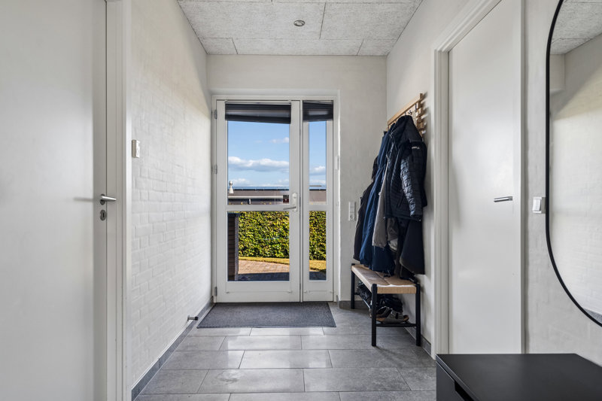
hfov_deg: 81.2
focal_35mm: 21
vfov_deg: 59.5
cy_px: 200
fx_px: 351
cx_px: 301
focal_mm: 21
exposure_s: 1/15
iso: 400
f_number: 5
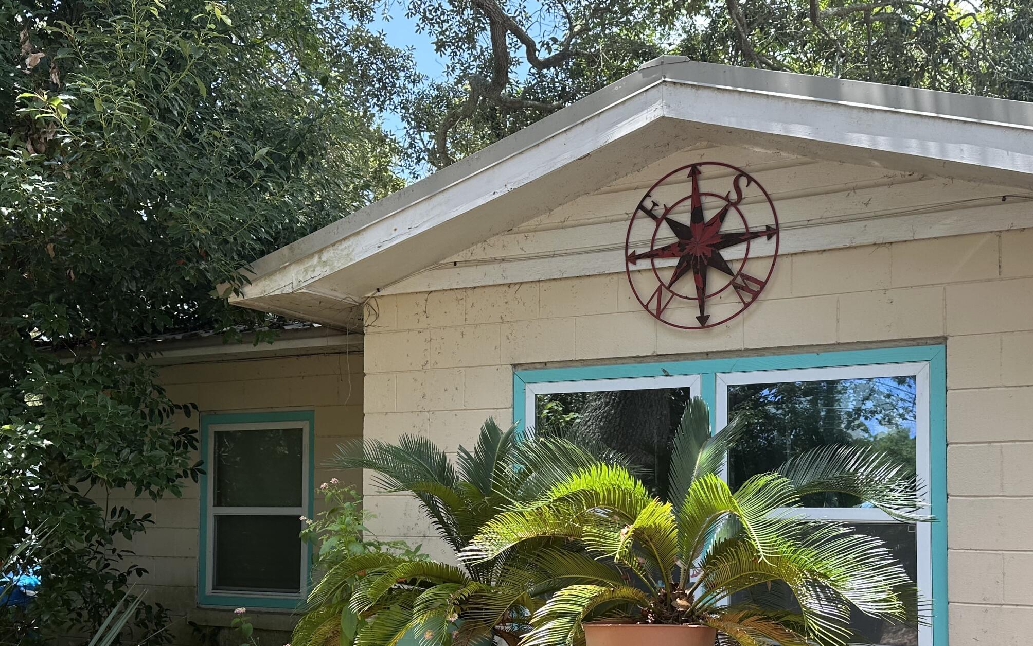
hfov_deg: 51.2
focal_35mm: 38
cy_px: 471
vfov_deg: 33.0
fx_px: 1070
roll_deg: -2.5
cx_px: 615
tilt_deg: -0.3
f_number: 1.78
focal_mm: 6.86
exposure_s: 1/535
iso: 80
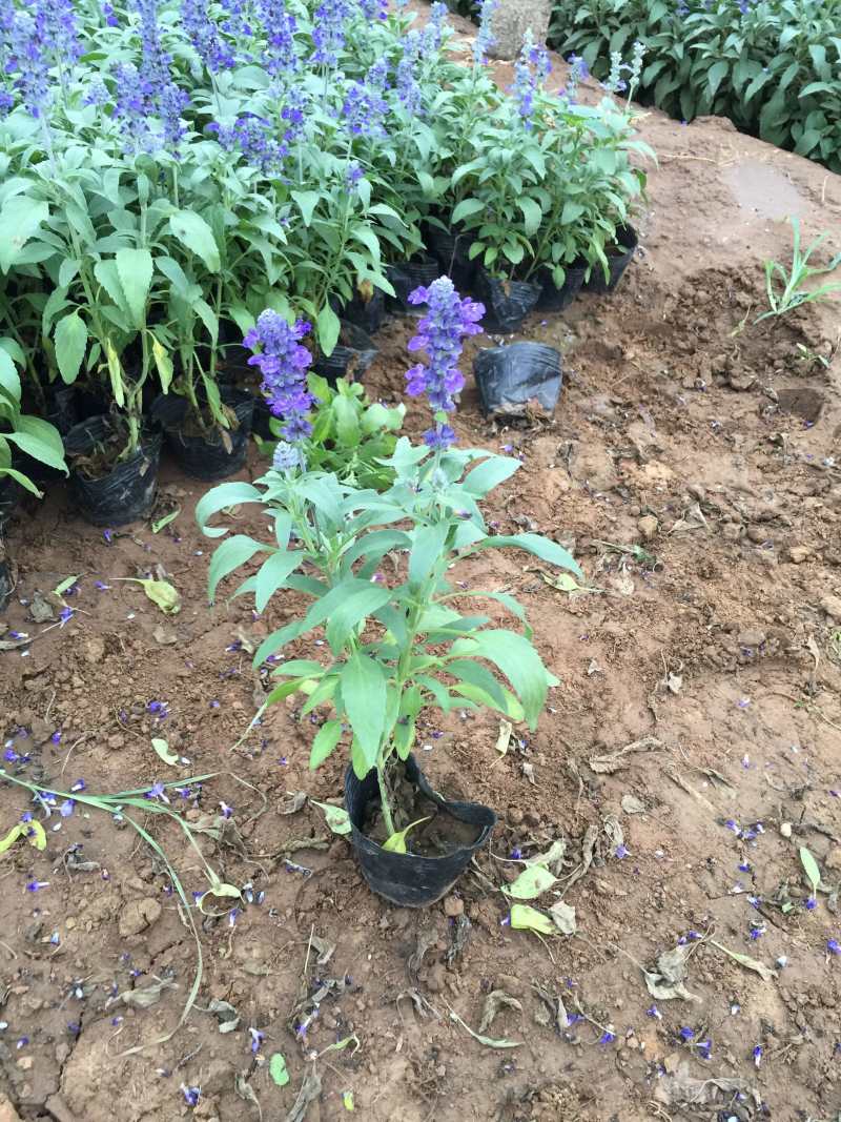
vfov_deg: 61.7
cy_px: 561
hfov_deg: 48.2
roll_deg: -7.8
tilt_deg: -43.2
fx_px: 940
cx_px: 420
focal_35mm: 29
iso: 32
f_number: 2.2
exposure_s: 1/30
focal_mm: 4.15
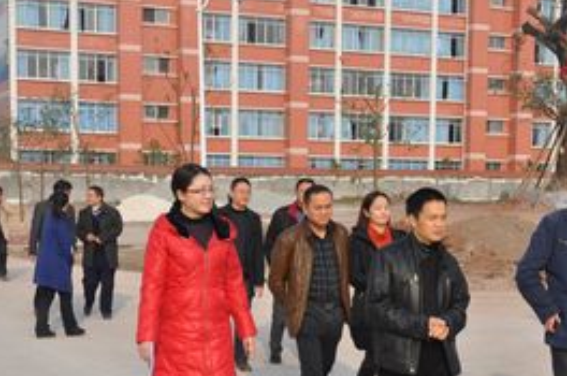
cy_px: 320
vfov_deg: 18.1
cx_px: 320
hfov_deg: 27.4
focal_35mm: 74
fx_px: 1163
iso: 200
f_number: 13
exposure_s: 1/160
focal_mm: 26
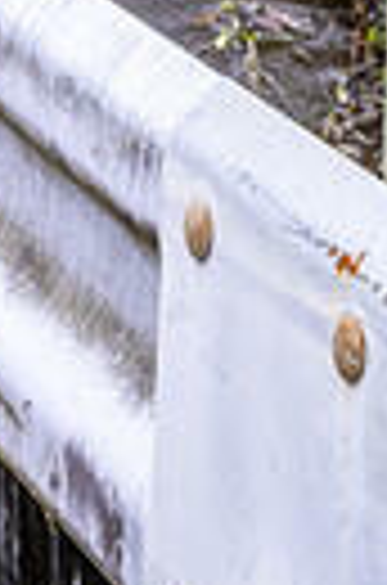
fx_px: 3226
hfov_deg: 6.9
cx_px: 112
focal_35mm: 199
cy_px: -734
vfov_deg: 9.4
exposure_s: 1/20
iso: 64
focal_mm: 43
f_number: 9
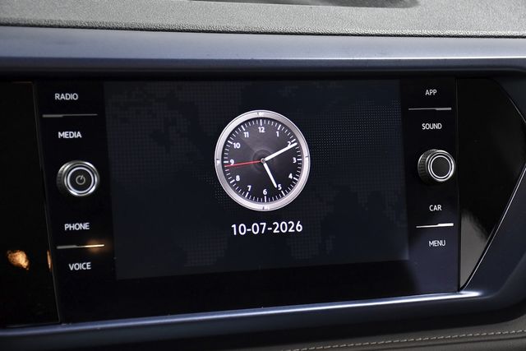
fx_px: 1140
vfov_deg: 17.5
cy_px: 176
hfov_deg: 26.0
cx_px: 263
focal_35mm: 78
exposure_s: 1/125
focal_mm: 52
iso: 2500
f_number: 4.8
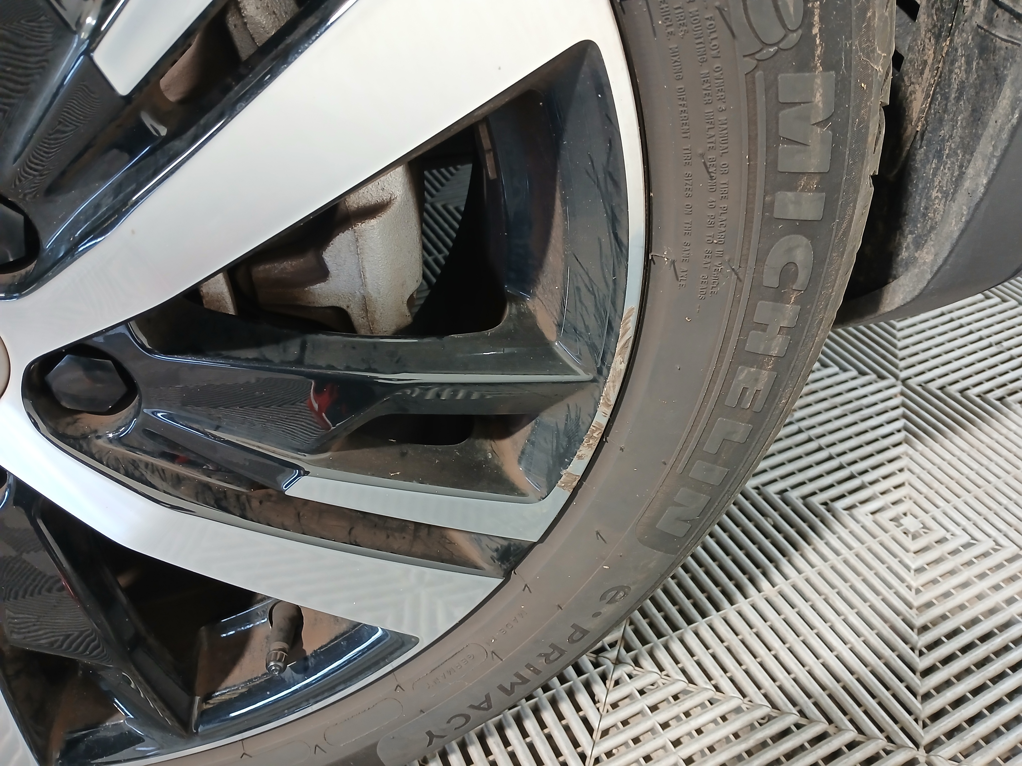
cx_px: 511
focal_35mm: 26
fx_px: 768
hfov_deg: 67.3
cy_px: 383
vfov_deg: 53.1
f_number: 1.8
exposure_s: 1/25
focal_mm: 3.98
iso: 250
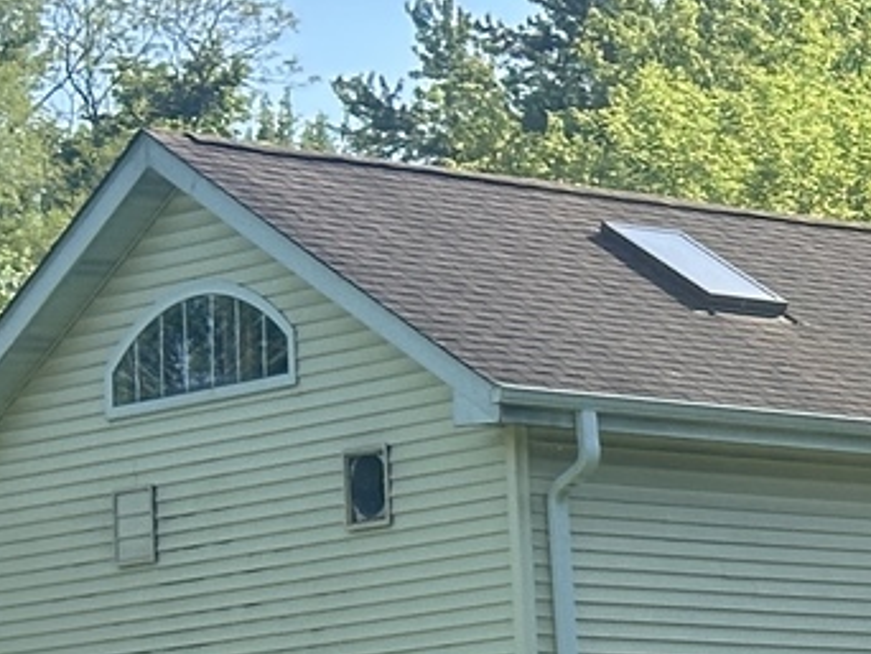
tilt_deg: +0.5
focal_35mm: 202
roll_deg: +1.9
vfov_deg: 7.3
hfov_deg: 9.2
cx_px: 1729
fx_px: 5086
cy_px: 952
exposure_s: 1/1721
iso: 64
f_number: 1.78
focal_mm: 6.86
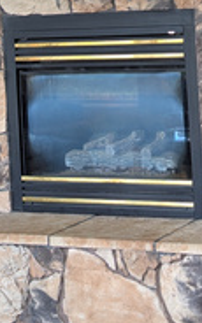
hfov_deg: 9.9
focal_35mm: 133
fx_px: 1171
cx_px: 113
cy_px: -40
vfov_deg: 15.3
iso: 44
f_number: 1.85
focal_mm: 6.81
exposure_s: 1/23.8
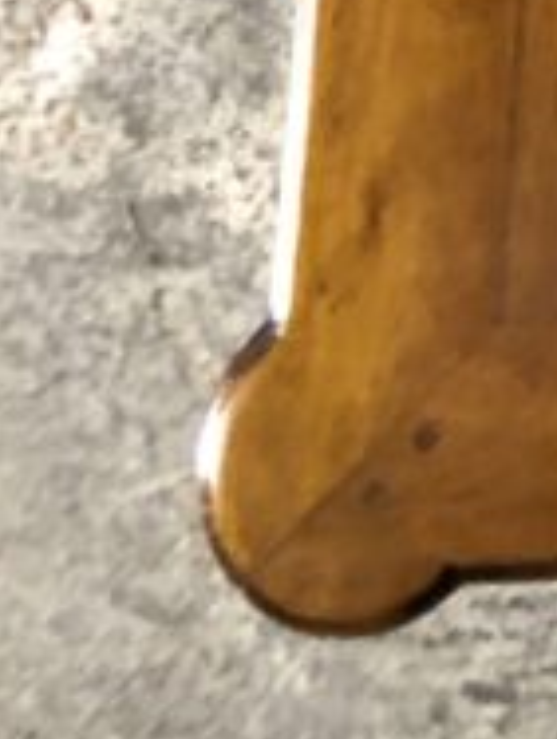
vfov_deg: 10.5
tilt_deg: -73.4
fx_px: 3271
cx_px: 1470
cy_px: -1197
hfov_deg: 8.6
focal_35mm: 153
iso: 80
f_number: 1.8
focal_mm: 4
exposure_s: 1/6
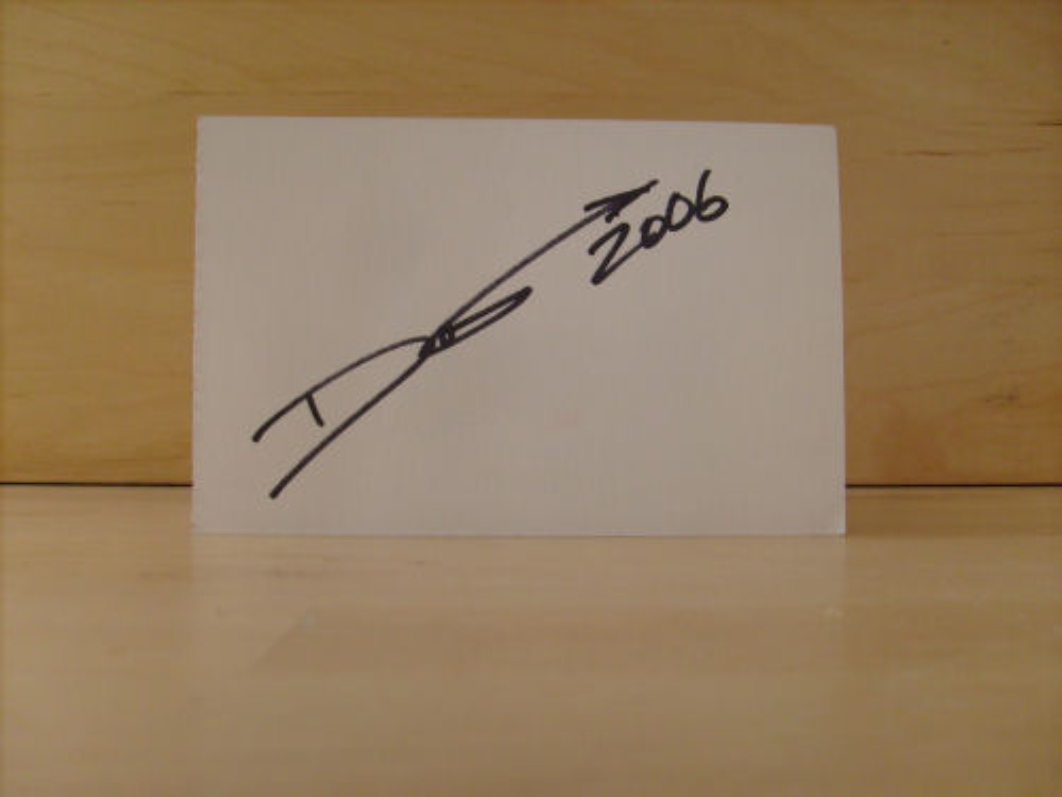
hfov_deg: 52.6
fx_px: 1074
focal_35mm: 35
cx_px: 531
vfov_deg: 40.7
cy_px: 398
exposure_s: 1/45
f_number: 2.8
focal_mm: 5.8
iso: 80
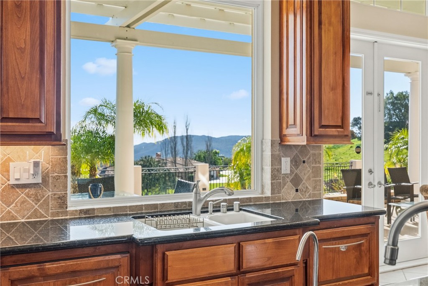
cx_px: 214
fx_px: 428
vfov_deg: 36.9
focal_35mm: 36
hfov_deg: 53.1
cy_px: 143
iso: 800
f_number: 7.1
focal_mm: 24
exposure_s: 1/1250
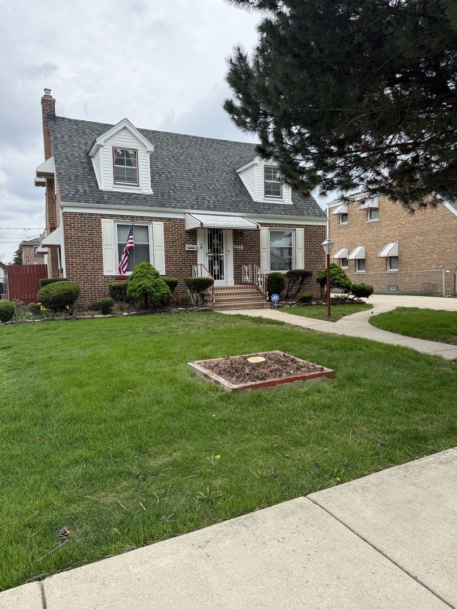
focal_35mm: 24
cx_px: 228
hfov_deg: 56.8
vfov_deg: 71.6
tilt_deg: -3.0
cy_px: 304
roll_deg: +1.2
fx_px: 422
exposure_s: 1/2299
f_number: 1.78
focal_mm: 6.76
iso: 100
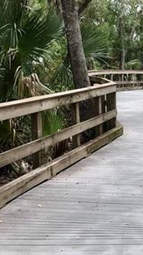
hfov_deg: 15.4
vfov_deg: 27.5
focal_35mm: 77
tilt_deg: -3.6
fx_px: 519
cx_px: 138
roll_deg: -0.5
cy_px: 107
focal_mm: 3.99
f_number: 1.8
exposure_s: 1/352
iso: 20
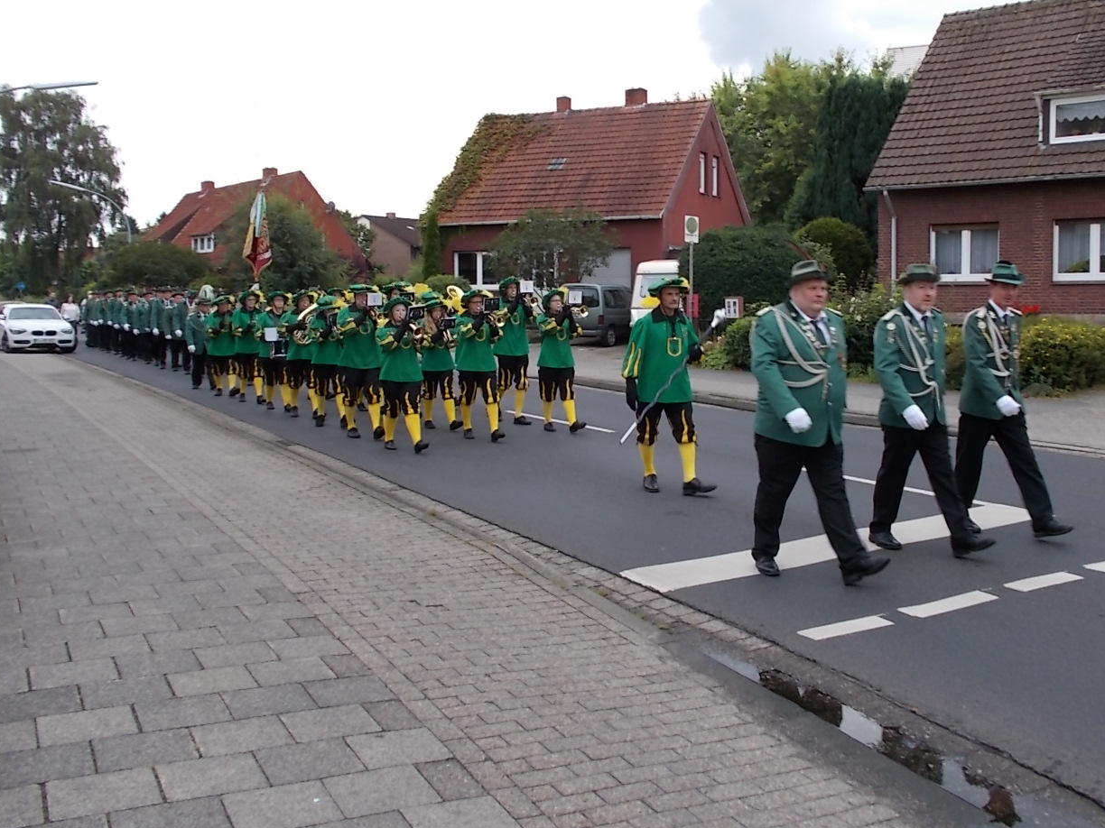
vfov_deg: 41.6
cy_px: 332
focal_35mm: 34
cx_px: 644
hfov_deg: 53.7
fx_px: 1085
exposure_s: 1/30
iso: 80
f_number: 3.2
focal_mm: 4.6
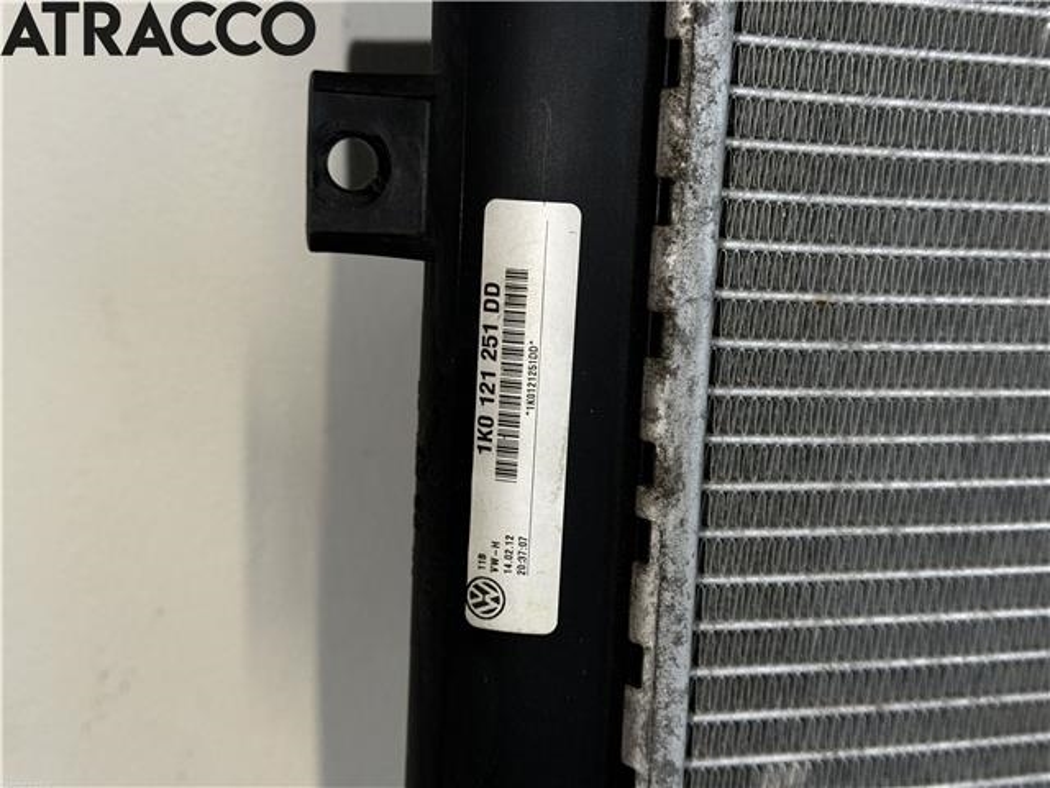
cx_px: 525
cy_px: 394
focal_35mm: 48
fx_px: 1456
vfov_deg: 30.3
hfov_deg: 39.7
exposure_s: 1/65
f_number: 1.78
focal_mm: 6.86
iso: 40
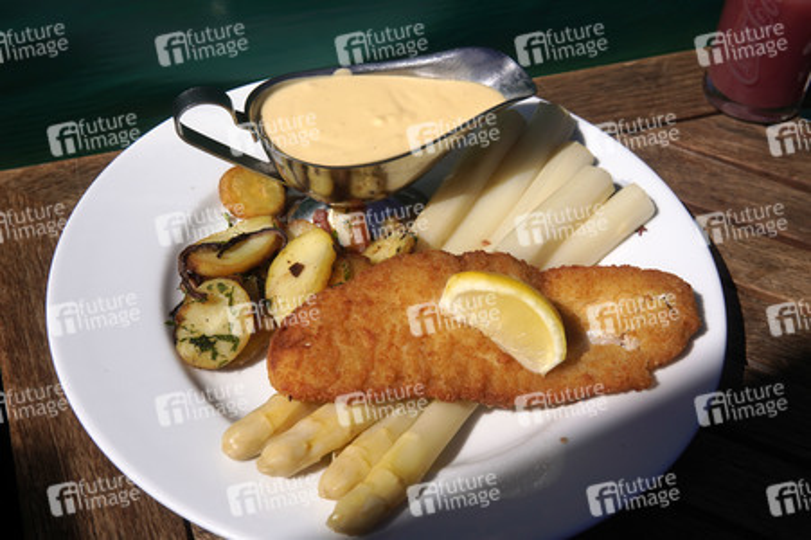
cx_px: 406
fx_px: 1013
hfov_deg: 43.6
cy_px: 270
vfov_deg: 29.8
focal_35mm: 45
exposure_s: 1/1250
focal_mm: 30
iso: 160
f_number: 8
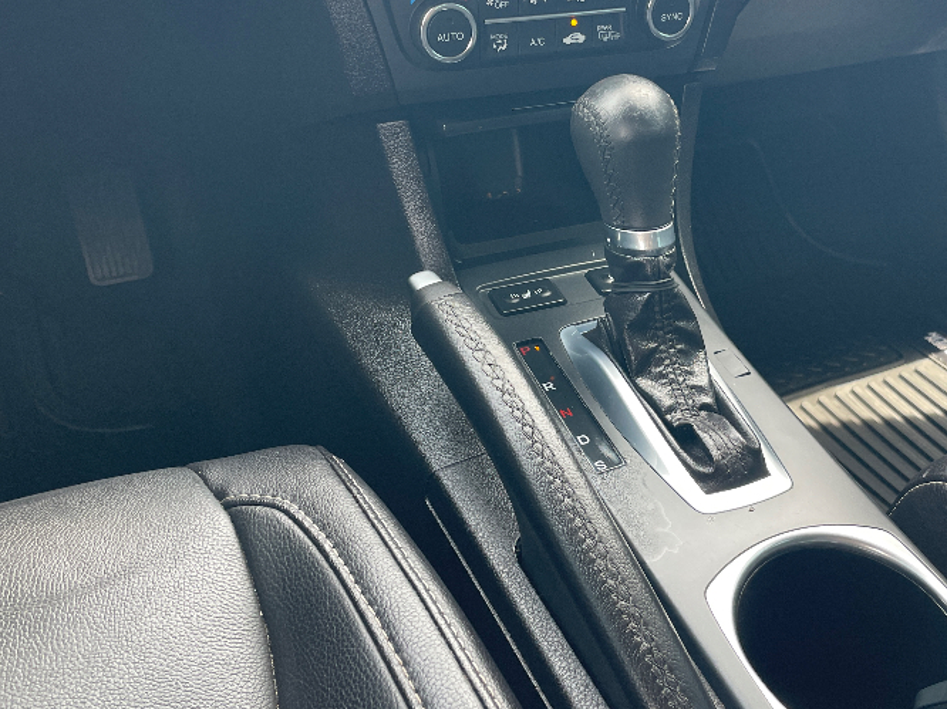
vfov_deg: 35.9
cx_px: 593
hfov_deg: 46.4
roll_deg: -3.7
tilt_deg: -31.6
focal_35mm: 40
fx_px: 1094
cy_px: 308
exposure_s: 1/121
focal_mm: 4.2
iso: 100
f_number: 1.6
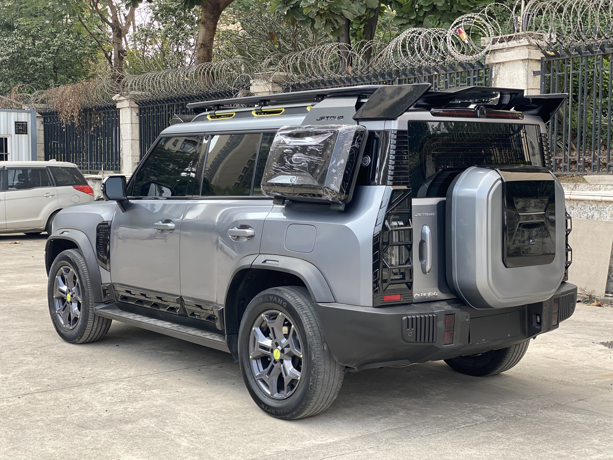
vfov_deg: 28.0
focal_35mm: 52
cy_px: 230
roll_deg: +0.5
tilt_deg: -3.2
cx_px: 306
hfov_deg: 36.8
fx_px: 921
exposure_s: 1/202
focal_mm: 6
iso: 20
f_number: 2
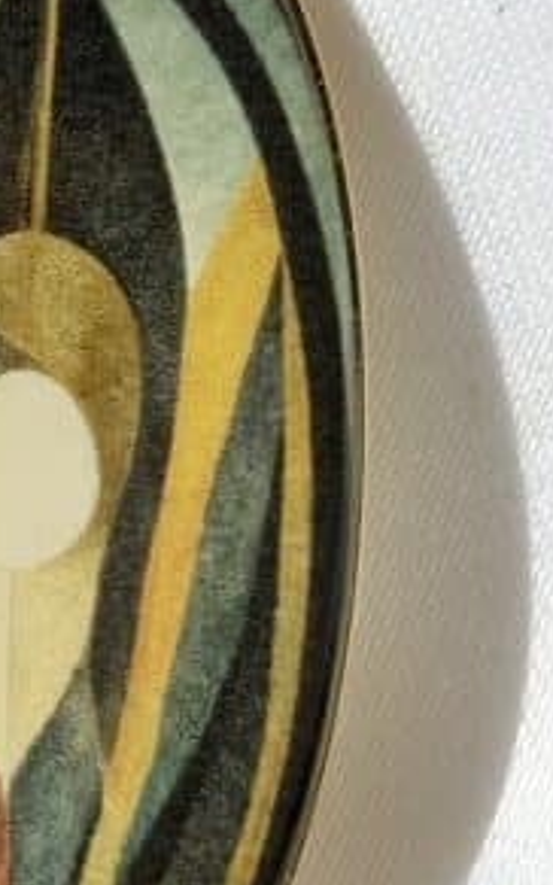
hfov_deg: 6.7
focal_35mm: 194
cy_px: 304
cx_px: -310
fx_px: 4676
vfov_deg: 10.8
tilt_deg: -46.3
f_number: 1.6
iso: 32
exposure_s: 1/4630
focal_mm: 5.96
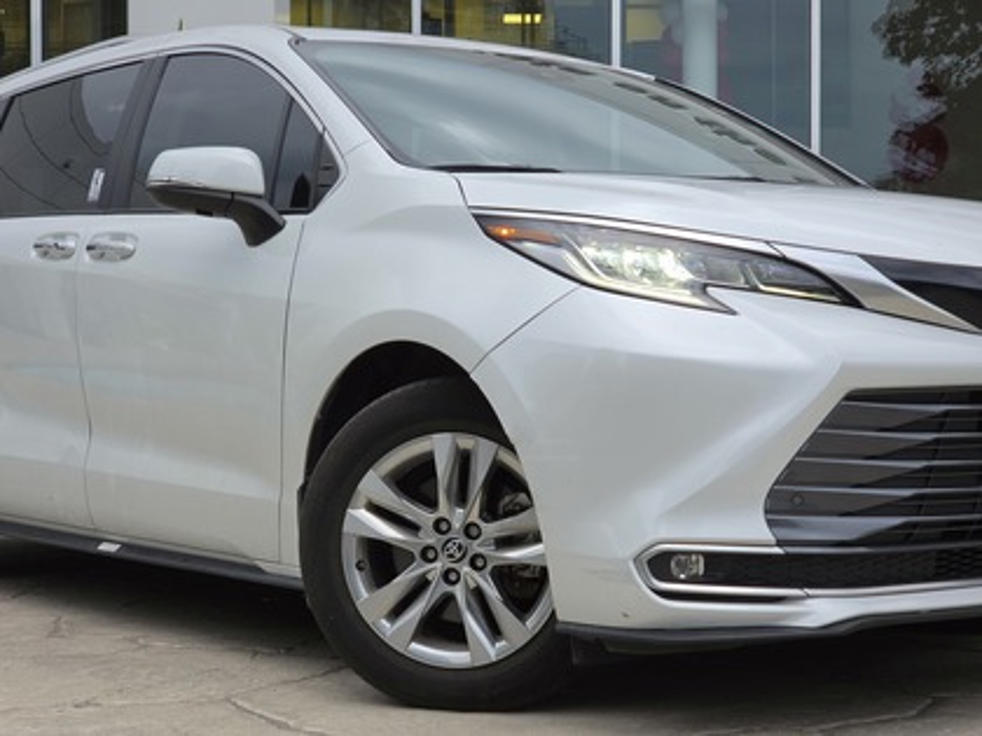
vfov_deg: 21.3
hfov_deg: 28.2
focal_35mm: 69
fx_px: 1957
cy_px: 368
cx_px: 491
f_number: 2.4
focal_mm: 7
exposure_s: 1/77
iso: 25
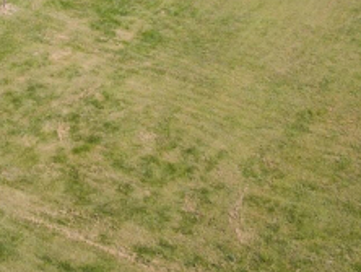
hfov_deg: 27.0
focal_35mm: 72
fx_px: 752
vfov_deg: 18.8
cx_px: 160
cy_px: -98
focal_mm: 4.5
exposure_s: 1/400
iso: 100
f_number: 2.8
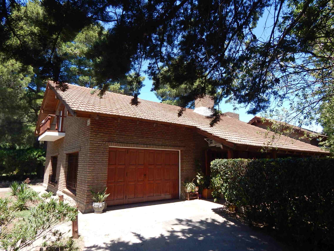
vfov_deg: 61.1
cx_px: 167
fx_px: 212
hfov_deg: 76.4
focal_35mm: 22
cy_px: 126
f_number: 3
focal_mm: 4
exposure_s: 1/640
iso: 125
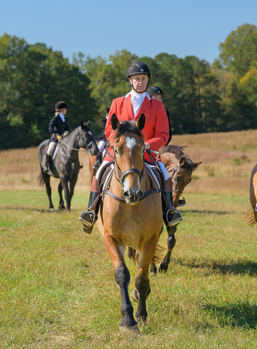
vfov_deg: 12.1
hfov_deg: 8.9
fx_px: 1649
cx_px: 186
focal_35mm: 165
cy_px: 151
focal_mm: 98
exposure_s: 1/800
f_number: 4
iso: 200
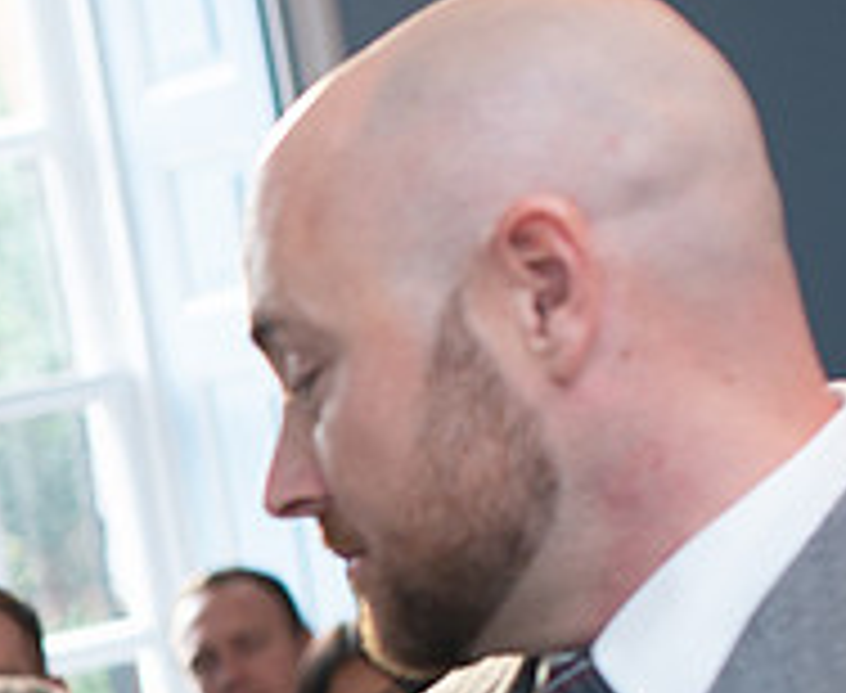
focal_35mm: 172
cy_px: 1103
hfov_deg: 10.6
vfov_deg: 8.8
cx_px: -572
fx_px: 4347
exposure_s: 1/100
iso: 320
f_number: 2.8
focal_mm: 35
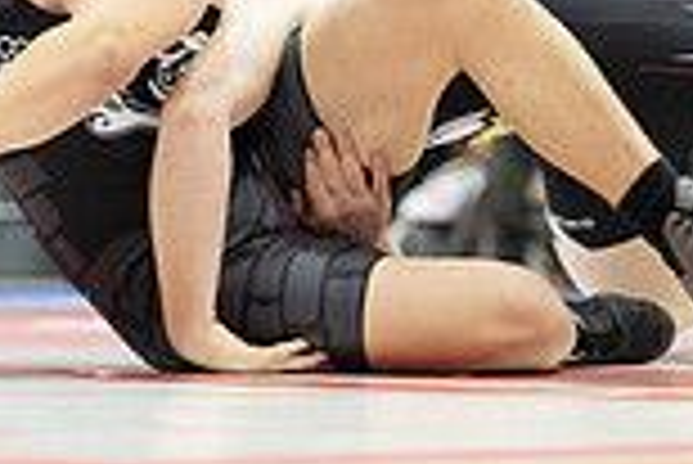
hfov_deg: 6.4
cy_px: -151
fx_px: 6166
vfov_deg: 4.3
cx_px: 544
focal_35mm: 320
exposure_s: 1/500
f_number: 1.8
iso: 2500
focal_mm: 85
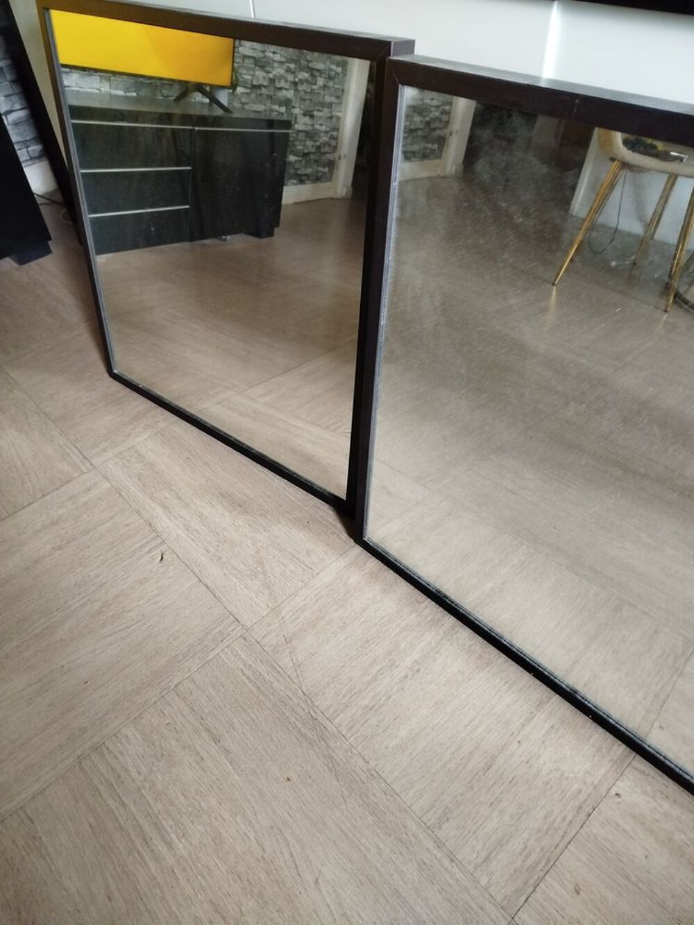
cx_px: 347
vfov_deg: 71.6
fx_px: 641
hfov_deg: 56.8
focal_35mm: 24
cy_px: 462
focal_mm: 5.31
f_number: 1.7
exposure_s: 1/25
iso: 800
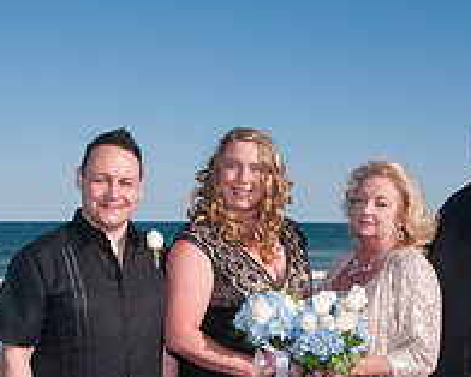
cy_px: 358
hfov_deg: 32.1
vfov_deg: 25.2
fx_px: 809
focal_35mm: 58
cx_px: 323
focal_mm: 18
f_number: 11
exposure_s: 1/250
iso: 100
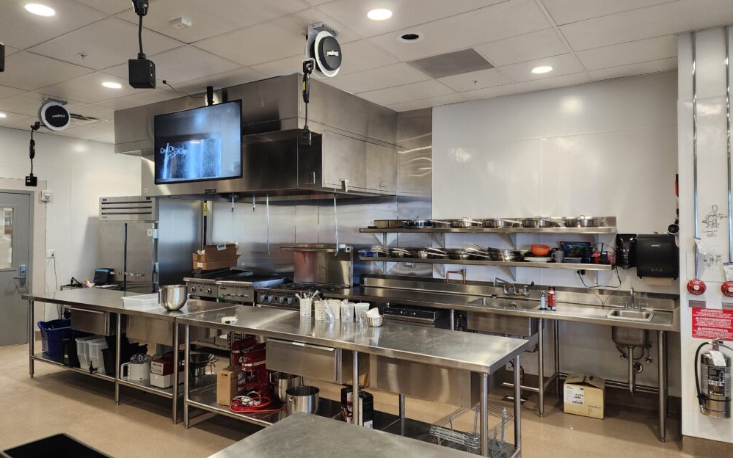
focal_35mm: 25
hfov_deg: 72.6
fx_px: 499
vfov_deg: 49.3
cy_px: 222
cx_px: 362
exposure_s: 1/120
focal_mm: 6.4
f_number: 1.8
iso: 160
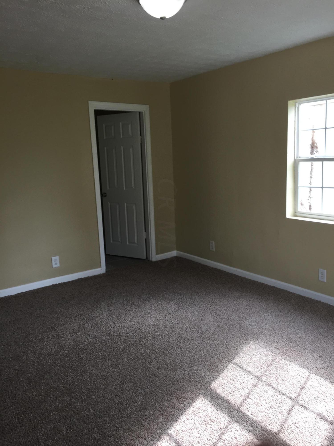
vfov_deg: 61.7
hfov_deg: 48.2
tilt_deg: -9.1
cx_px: 167
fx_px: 373
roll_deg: +1.5
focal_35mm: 29
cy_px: 223
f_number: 2.2
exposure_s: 1/60
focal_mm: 4.15
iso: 32
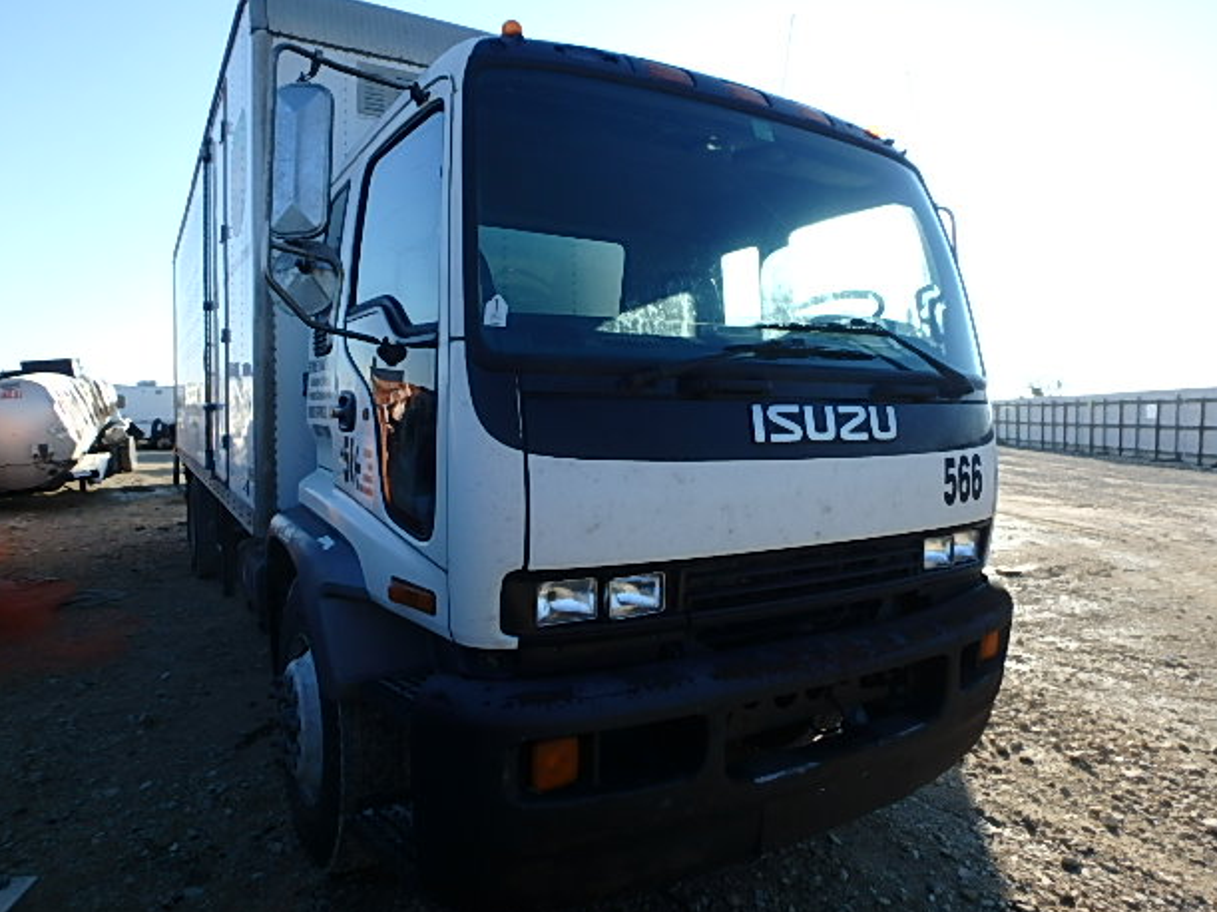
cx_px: 586
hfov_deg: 76.4
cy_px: 444
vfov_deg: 61.1
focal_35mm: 22
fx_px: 773
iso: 125
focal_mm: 3.7
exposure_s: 1/500
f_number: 3.5
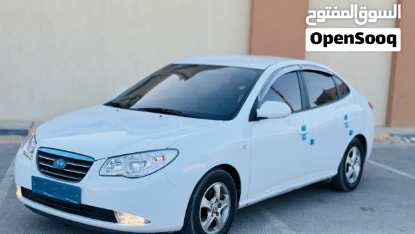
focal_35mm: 53
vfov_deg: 22.6
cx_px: 207
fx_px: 583
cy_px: 146
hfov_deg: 39.2
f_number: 1.78
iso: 64
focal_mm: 6.76
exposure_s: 1/731
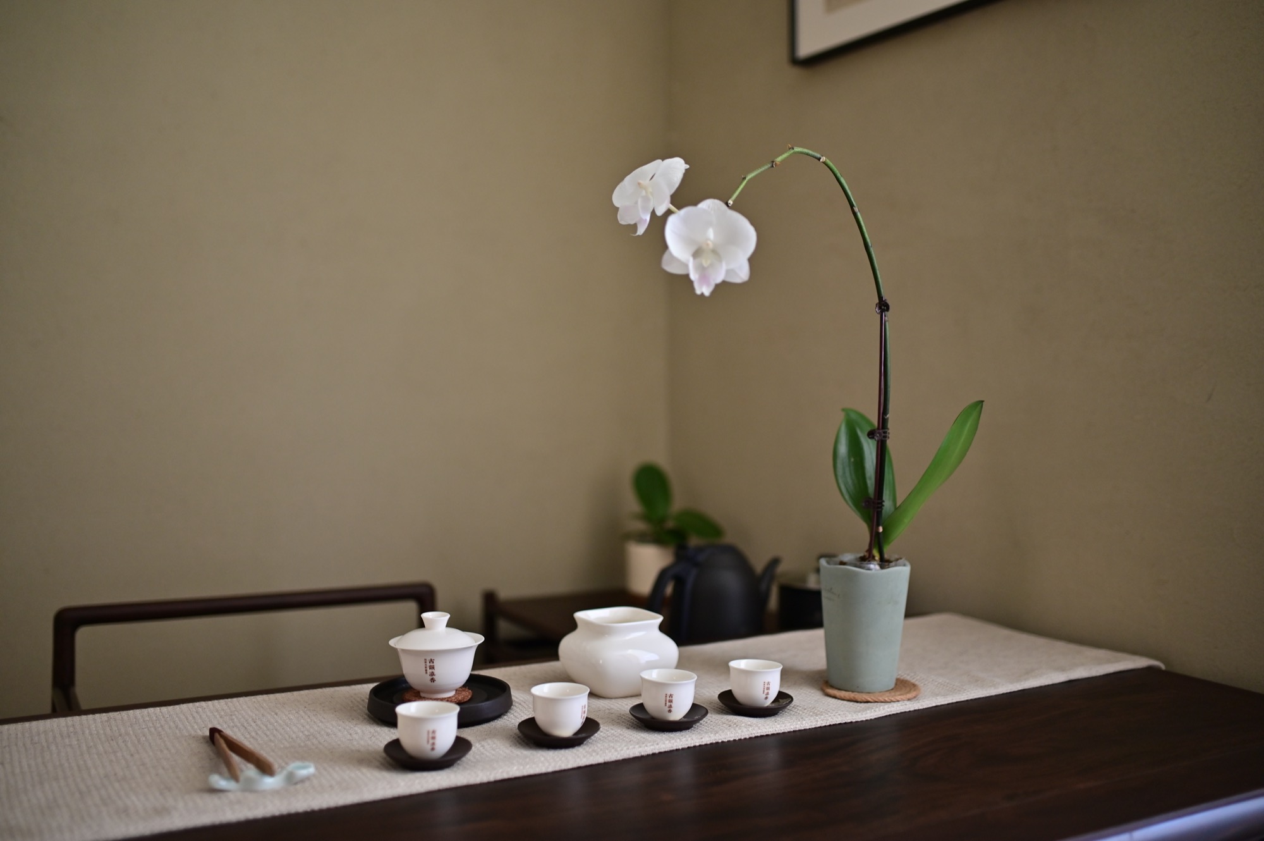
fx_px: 1228
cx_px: 632
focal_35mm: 35
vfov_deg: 37.8
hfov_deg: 54.5
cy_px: 420
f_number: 1.6
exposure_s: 1/50
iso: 320
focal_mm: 35
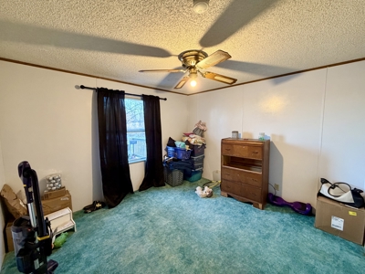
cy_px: 137
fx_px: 148
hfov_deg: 102.1
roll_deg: +0.5
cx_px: 182
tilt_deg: -5.8
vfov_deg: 85.7
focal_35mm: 14
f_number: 2.2
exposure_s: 1/60
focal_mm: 2.22
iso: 400
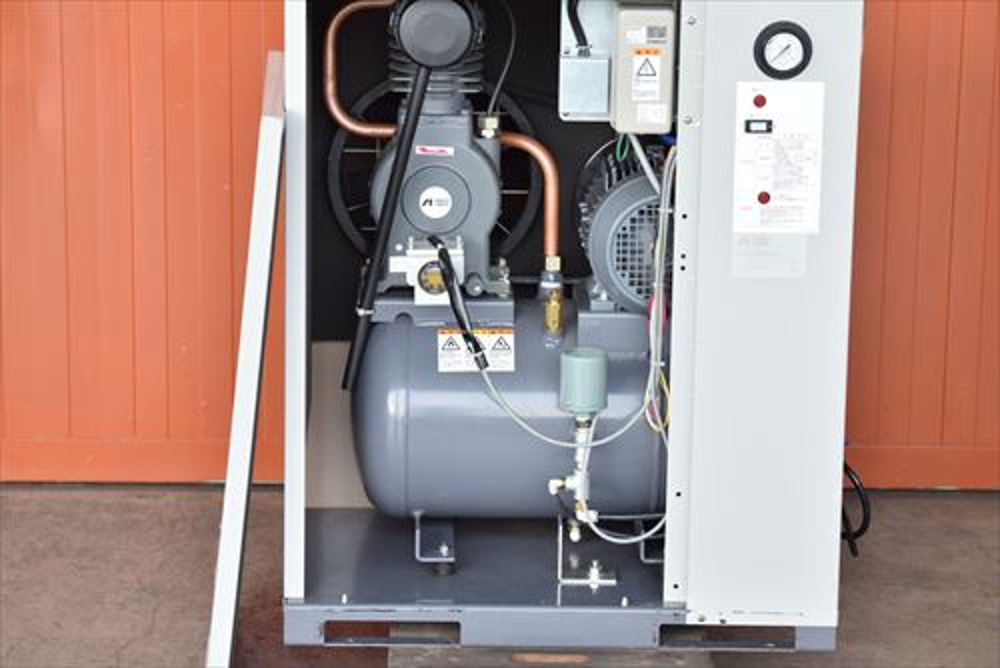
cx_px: 500
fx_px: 3252
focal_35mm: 117
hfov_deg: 17.5
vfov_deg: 11.7
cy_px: 334
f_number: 6.3
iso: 1250
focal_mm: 78
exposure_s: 1/250
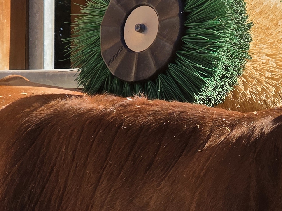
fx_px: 1801
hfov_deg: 8.9
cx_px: 256
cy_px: 170
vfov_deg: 6.7
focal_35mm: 221
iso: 50
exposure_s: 1/1050
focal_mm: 7.9
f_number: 2.4
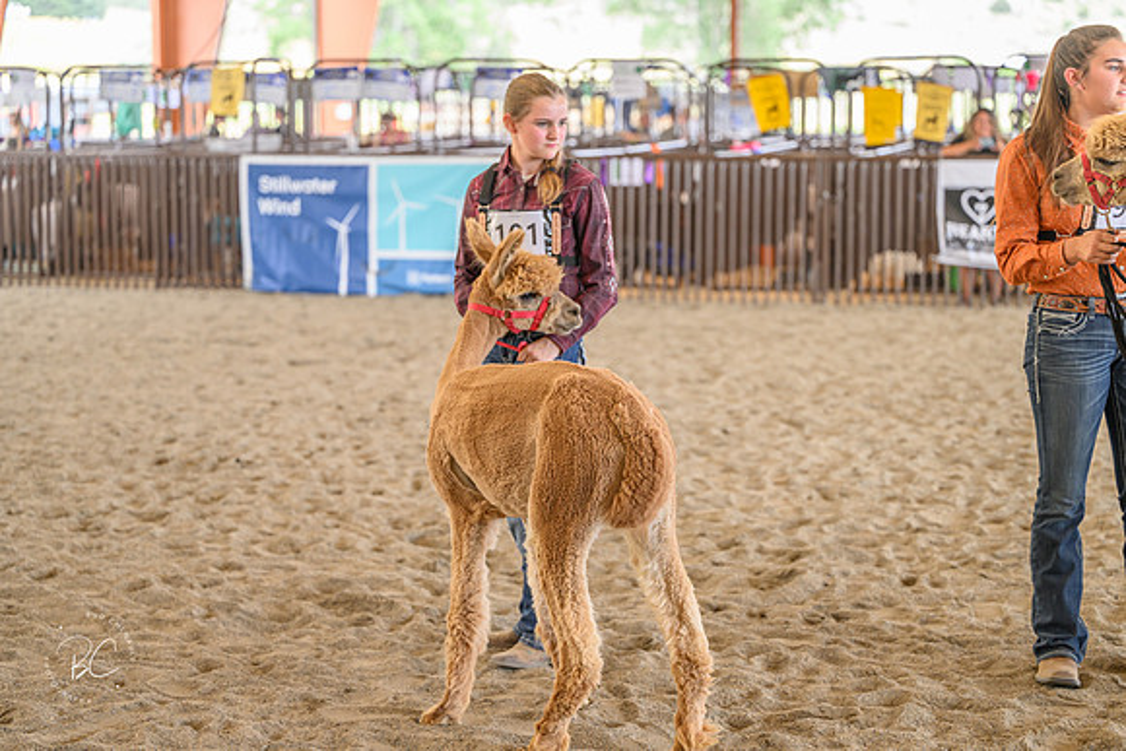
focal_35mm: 70
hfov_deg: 28.8
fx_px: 2190
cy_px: 376
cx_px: 563
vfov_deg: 19.5
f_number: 2.8
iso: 800
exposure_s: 1/500
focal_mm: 70
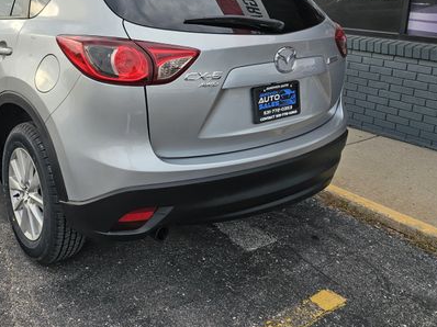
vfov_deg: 37.4
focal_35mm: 37
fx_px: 467
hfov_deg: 49.1
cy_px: 71
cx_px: 136
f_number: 1.7
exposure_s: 1/180
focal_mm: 6.3
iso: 16
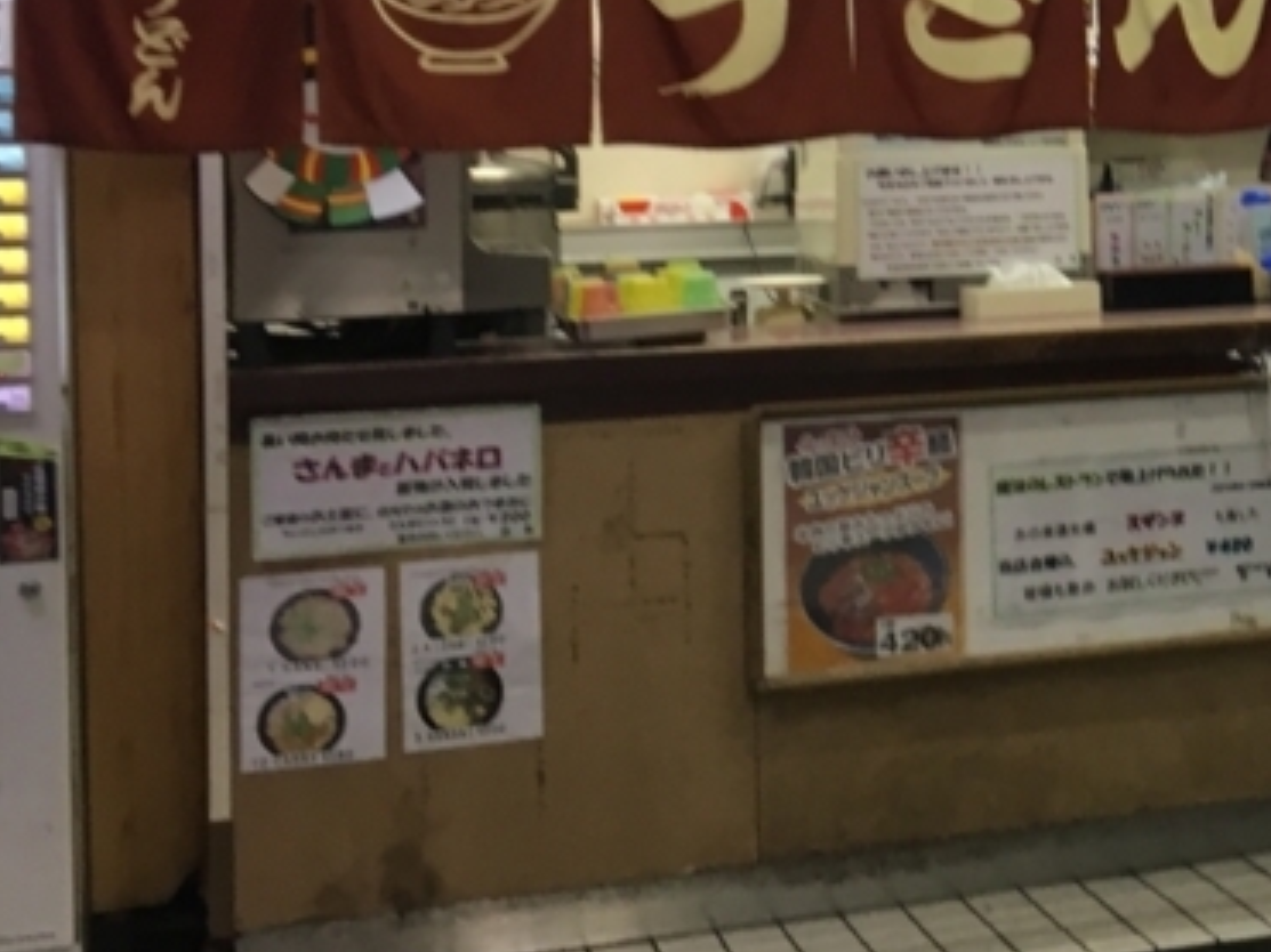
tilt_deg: +0.8
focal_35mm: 80
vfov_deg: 18.2
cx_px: 1572
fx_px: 2936
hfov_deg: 22.3
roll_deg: +0.4
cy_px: 113
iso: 64
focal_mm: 4.15
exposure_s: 1/30
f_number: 2.2
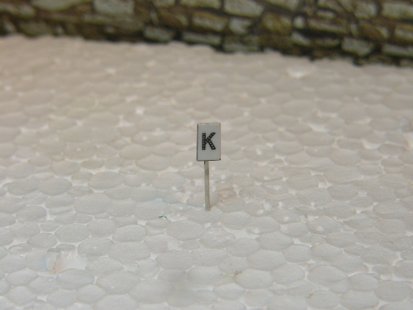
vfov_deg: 12.9
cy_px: 155
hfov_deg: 17.1
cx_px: 206
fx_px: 1372
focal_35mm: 115
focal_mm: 19.1
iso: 50
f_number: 4.6
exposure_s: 1/250
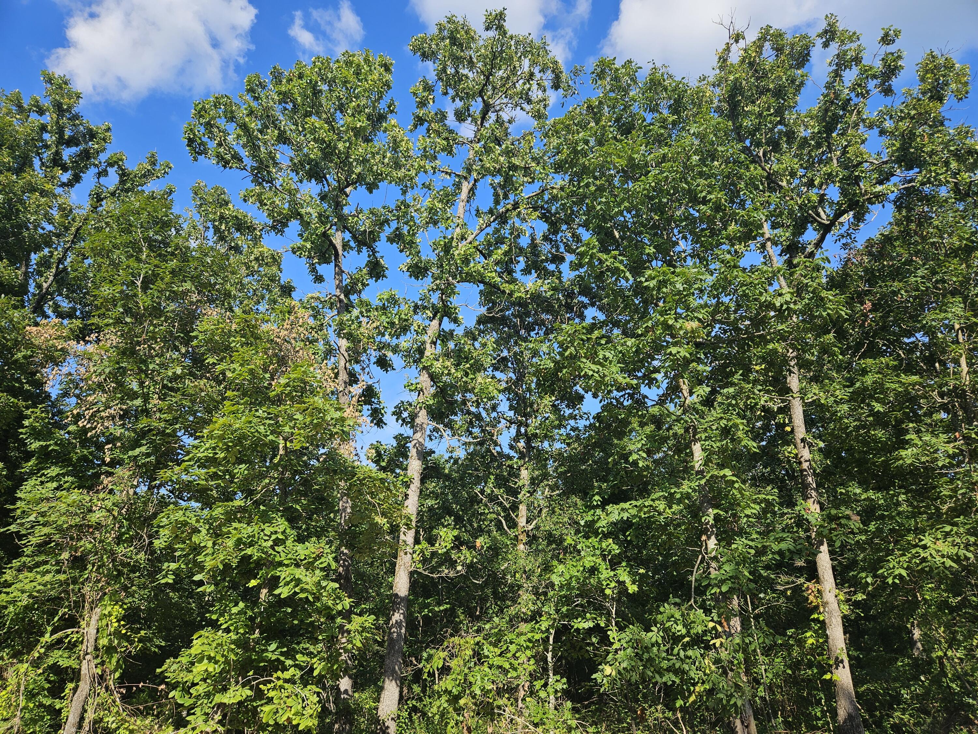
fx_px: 650
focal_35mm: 23
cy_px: 367
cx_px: 489
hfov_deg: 73.9
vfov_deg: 58.9
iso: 25
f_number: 1.8
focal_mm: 5.4
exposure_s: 1/1061
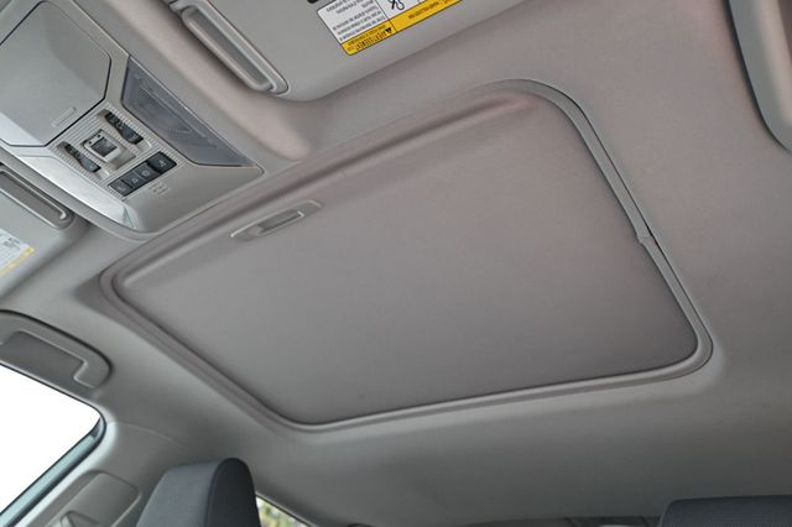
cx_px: 396
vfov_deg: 45.6
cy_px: 264
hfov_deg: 64.6
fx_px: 627
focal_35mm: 28
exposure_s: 1/160
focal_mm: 19
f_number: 3.8
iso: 400
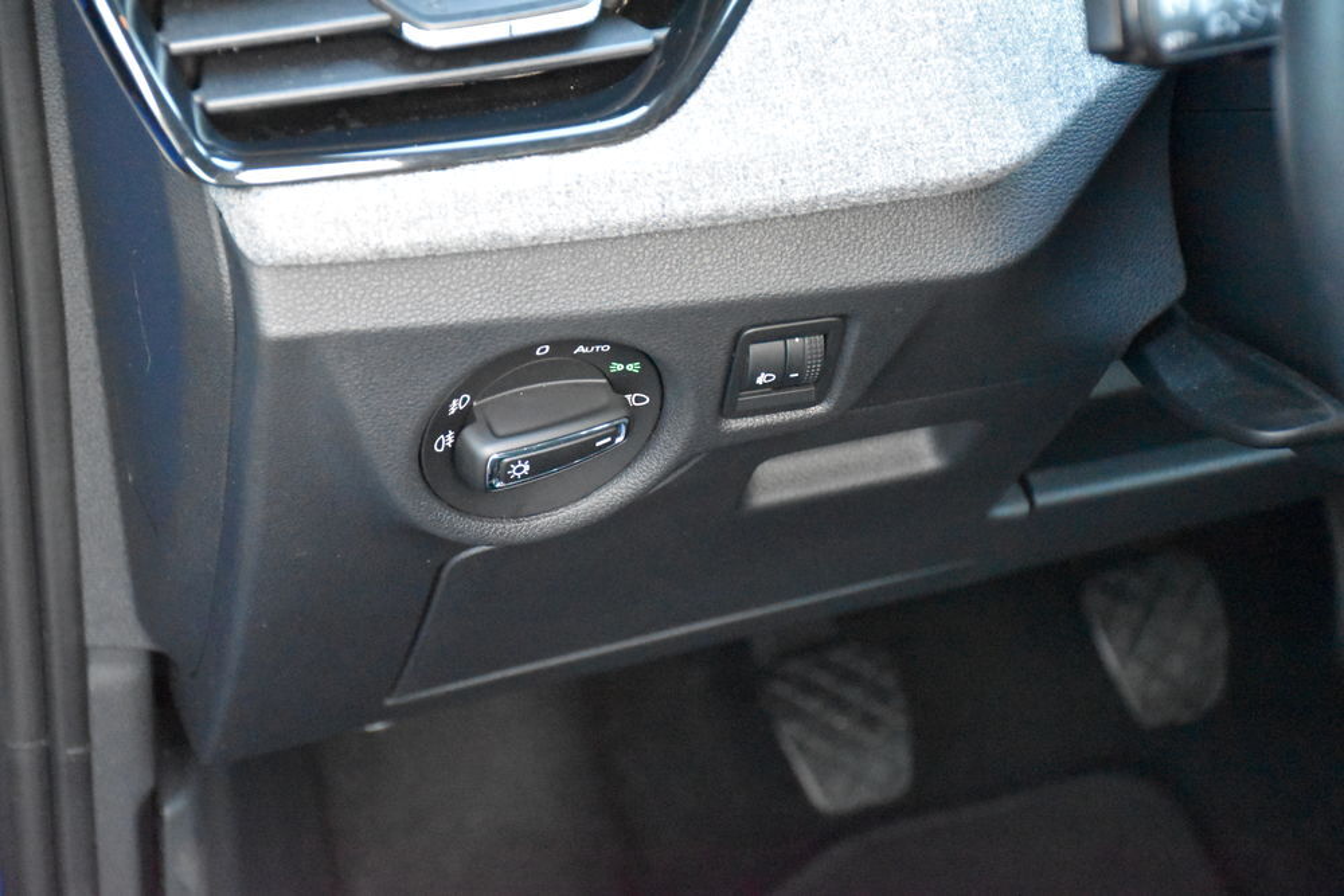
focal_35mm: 99
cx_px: 672
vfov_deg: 13.8
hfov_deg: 20.6
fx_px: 3696
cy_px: 448
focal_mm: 66
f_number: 5
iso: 12800
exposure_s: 1/125
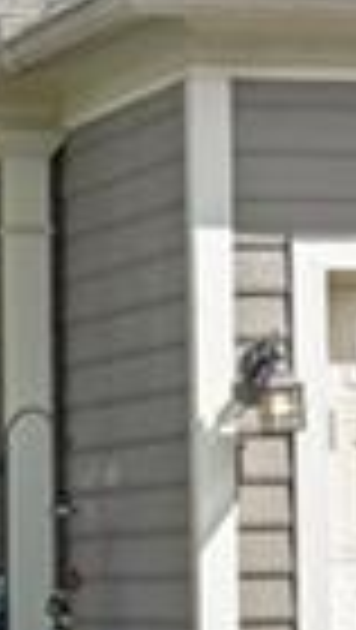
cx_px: 545
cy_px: 220
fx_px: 3851
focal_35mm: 230
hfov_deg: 5.2
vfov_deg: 9.4
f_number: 8
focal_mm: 30
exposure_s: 1/1250
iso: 500
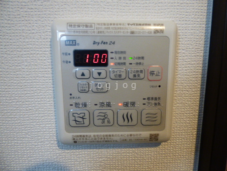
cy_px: 86
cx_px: 114
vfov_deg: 66.0
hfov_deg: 81.7
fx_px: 131
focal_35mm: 20
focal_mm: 3.58
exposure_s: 1/60
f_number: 2.8
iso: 320
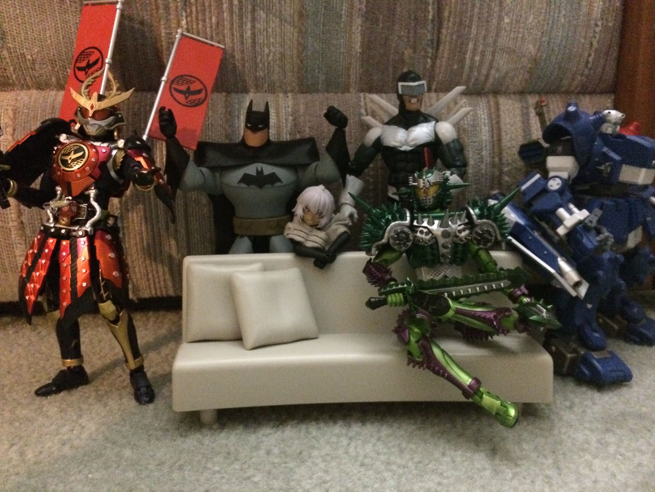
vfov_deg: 48.2
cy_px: 246
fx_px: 549
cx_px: 328
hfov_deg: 61.7
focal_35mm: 29
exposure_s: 1/15
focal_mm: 4.15
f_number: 2.2
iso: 1000
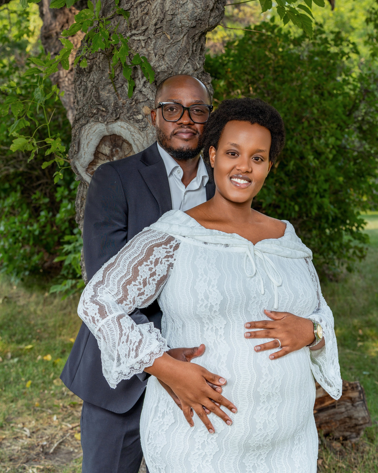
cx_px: 222
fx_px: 727
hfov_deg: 29.1
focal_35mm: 52
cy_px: 190
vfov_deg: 35.9
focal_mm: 37
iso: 100
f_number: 4
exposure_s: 1/160
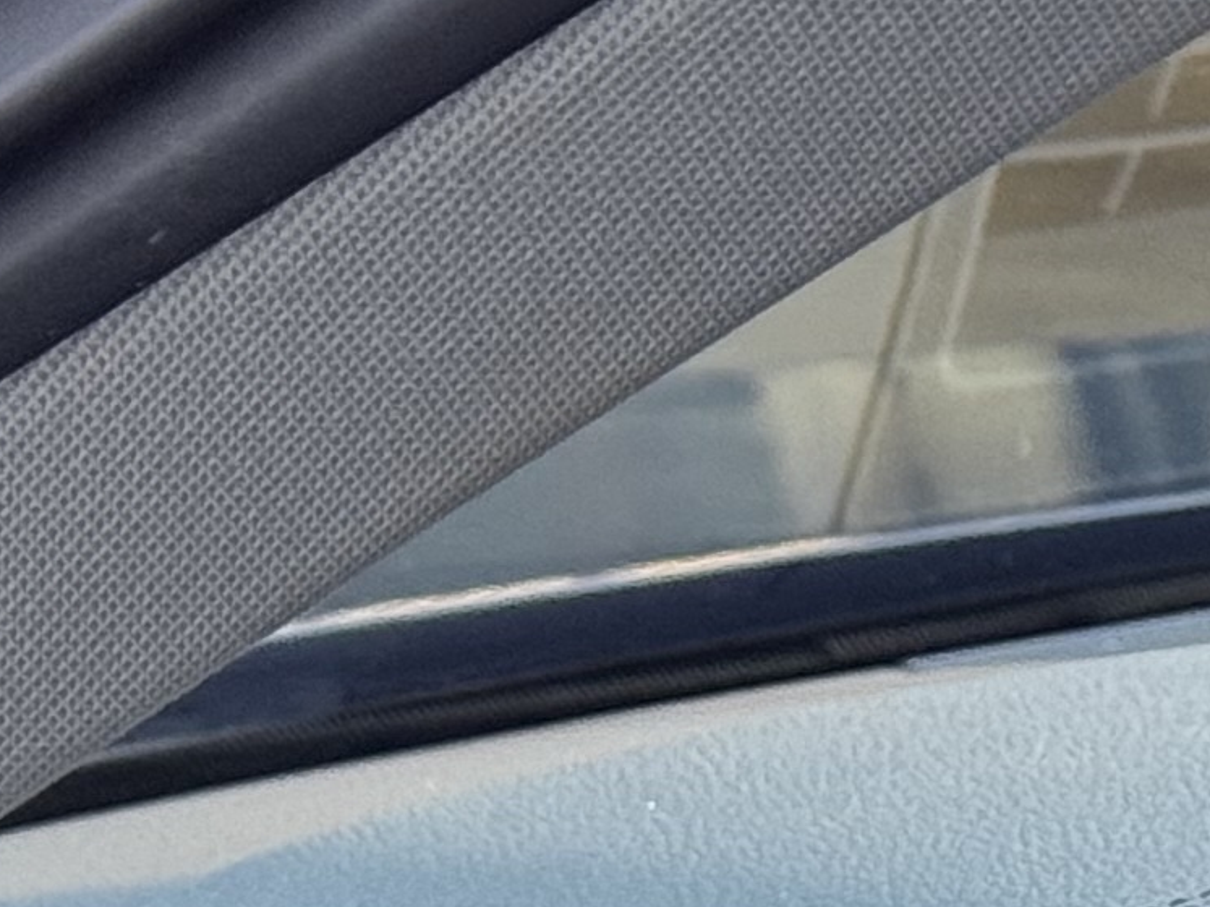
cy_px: 2076
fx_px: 9052
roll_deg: +0.2
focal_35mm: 259
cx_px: 2516
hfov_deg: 7.3
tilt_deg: -18.3
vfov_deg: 5.6
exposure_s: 1/50
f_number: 1.78
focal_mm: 6.76
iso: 250
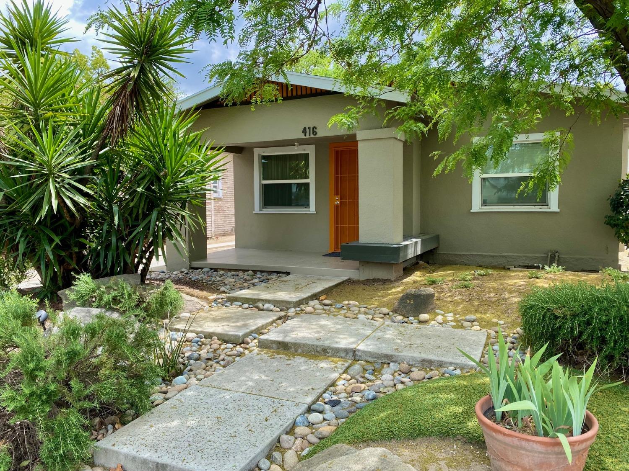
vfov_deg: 53.1
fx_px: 472
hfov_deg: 67.3
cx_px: 314
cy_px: 236
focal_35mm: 26
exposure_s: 1/762
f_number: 1.8
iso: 32
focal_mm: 4.25
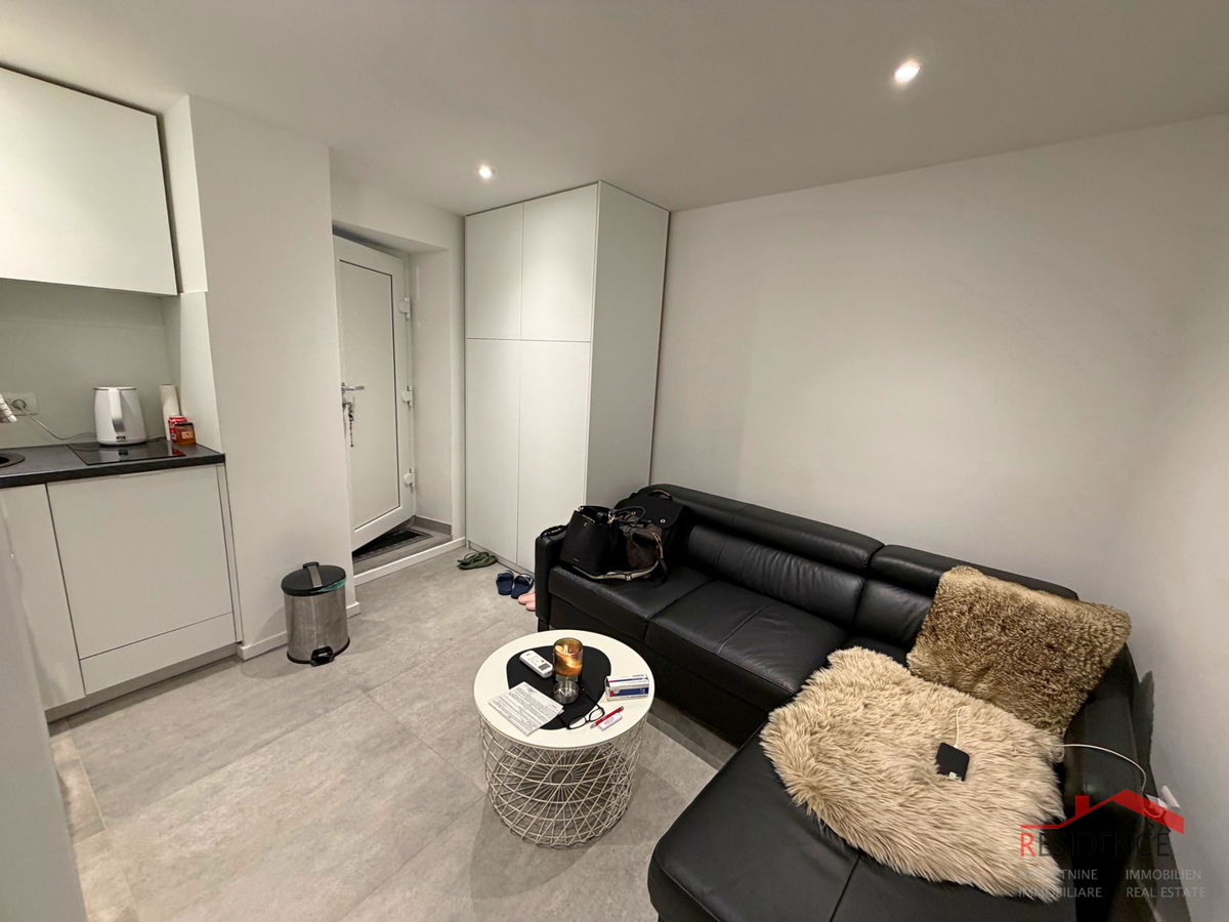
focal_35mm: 14
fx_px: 497
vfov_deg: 85.7
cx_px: 614
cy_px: 461
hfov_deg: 102.1
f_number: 2.2
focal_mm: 2.22
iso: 250
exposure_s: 1/50
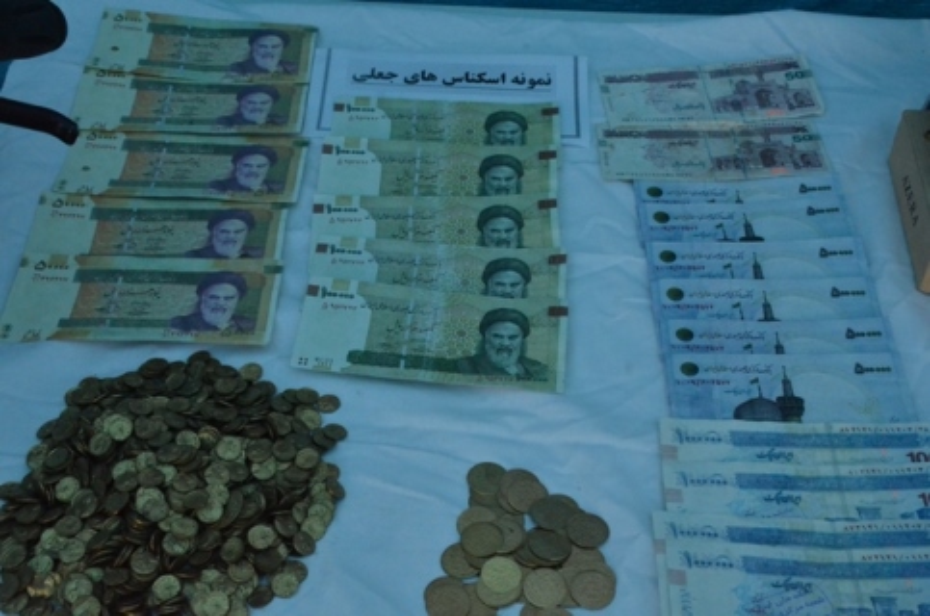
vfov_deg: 23.7
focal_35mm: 57
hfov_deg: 35.1
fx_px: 1470
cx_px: 465
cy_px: 308
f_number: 11
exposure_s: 1/500
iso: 4000
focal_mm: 38
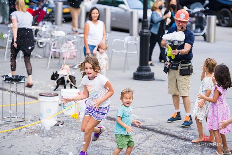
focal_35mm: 125
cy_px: 78
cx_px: 116
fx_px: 806
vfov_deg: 11.0
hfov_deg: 16.4
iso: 800
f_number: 3.2
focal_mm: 125
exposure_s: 1/800
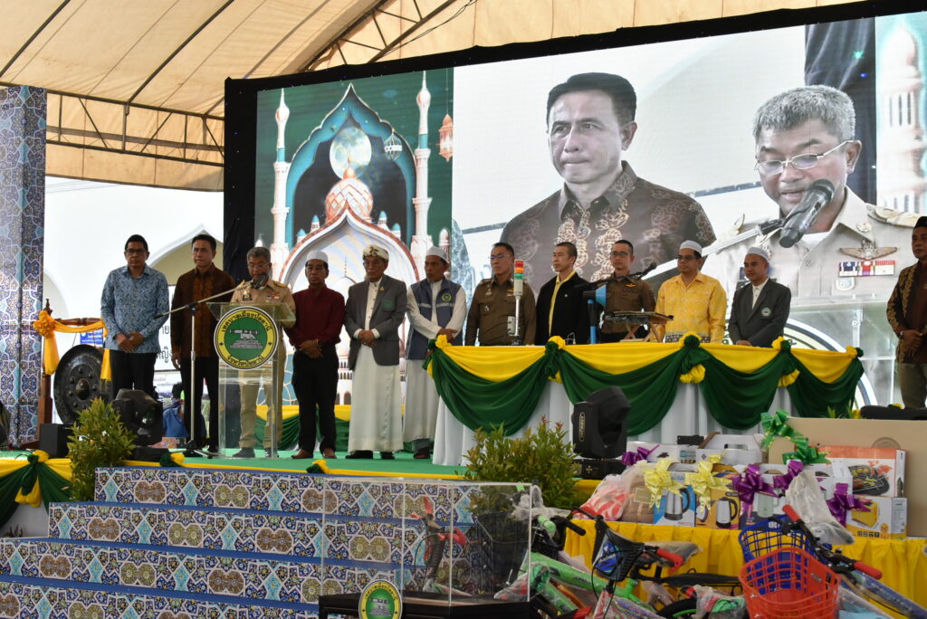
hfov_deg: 24.6
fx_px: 2125
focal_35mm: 82
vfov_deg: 16.6
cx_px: 464
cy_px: 310
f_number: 8
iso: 800
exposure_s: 1/200
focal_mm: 55
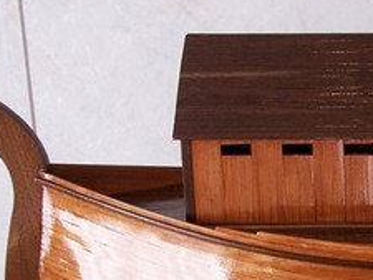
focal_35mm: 111
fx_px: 1197
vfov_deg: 13.3
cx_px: 454
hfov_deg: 16.9
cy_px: 215
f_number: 3.4
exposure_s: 1/30
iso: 140
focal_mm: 8
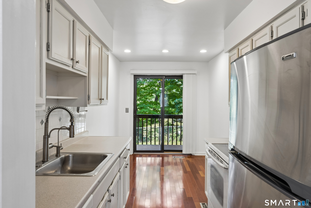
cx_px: 156
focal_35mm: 24
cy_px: 104
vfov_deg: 53.1
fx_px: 207
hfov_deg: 73.7
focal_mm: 24
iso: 400
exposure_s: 1/8
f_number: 13
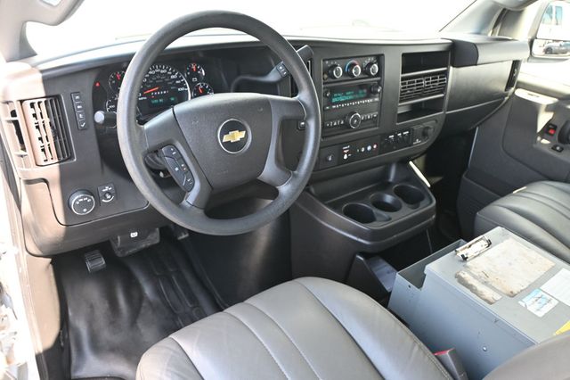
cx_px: 285
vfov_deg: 44.6
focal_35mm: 29
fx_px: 463
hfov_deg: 63.2
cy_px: 190
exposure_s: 1/125
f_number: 3.8
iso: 720
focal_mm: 19.5
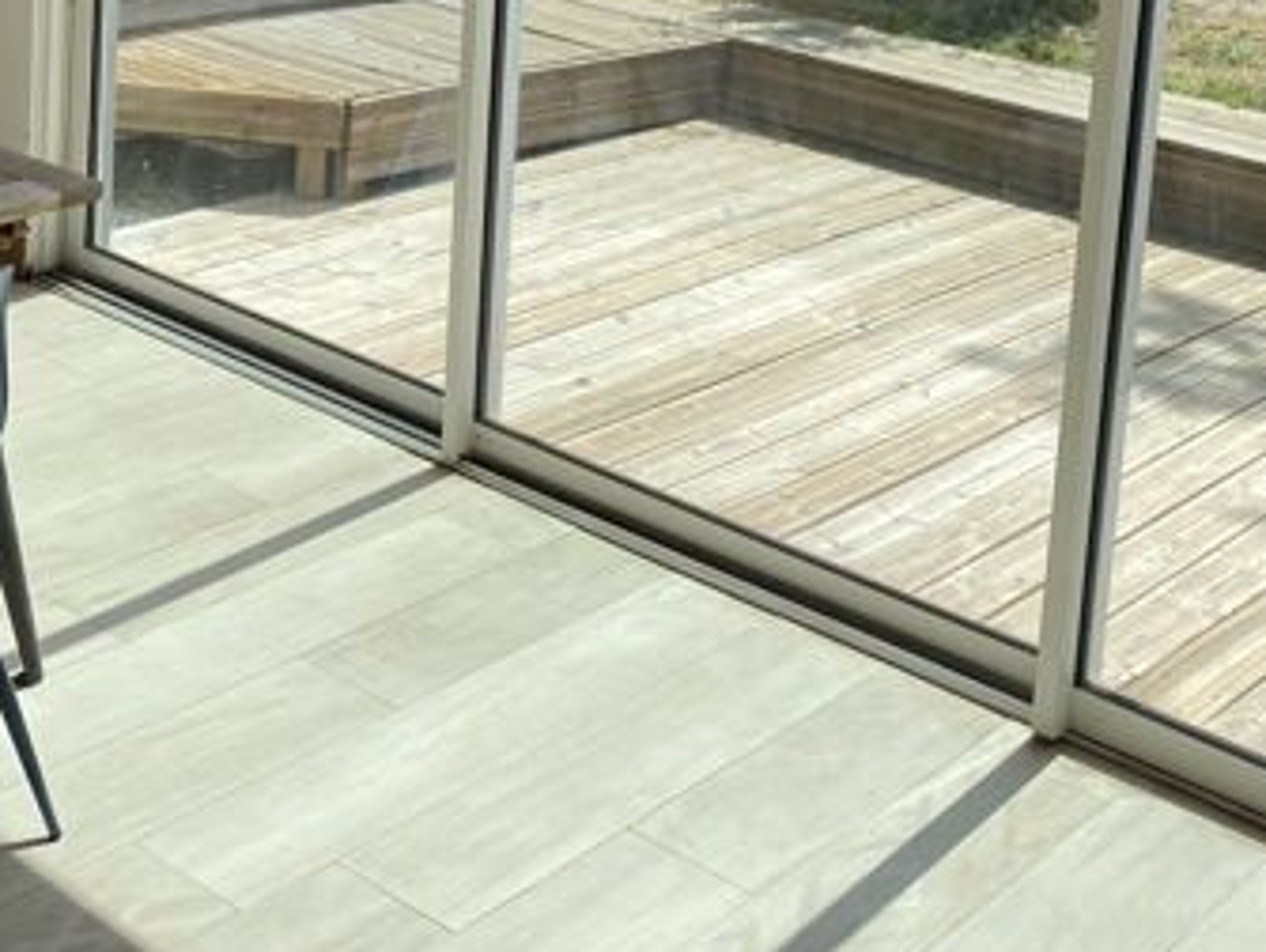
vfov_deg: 22.3
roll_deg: -2.2
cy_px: -106
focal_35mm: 62
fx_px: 2270
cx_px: 295
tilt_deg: -9.2
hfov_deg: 30.6
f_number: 1.8
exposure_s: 1/1565
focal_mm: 4.25
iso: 32
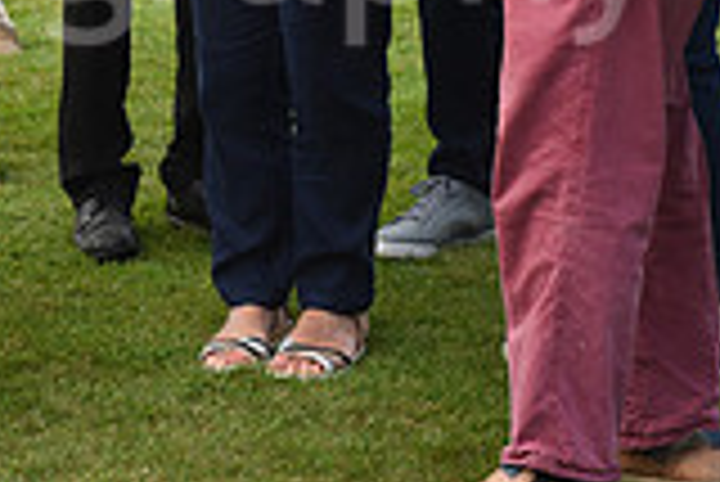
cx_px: 90
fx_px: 3623
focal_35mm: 181
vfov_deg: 7.4
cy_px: -282
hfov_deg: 11.3
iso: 800
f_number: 6.3
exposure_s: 1/320
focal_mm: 50
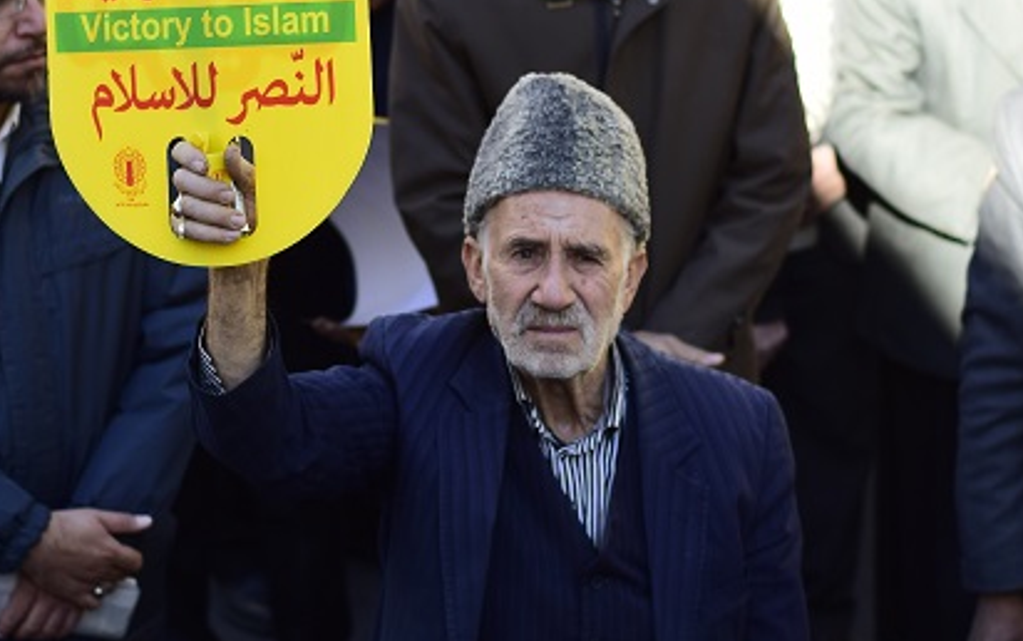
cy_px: 236
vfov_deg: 9.4
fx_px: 3877
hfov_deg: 15.0
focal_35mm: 139
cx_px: 516
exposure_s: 1/500
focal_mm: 50
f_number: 2.8
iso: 100
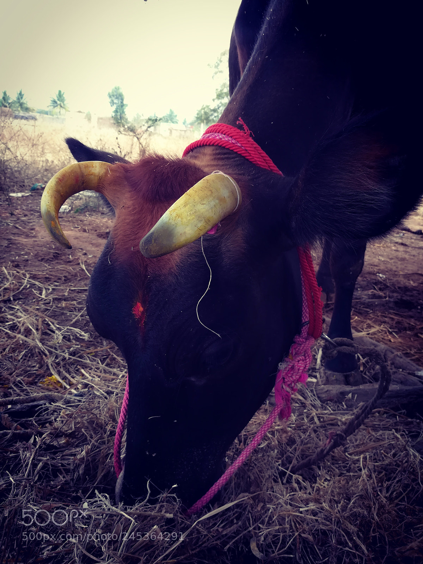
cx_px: 212
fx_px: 424
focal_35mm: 26
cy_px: 282
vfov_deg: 67.3
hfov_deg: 53.1
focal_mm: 3.83
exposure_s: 1/124
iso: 50
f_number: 2.2
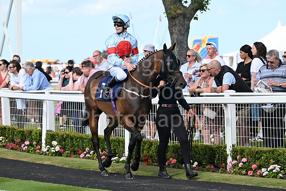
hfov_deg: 12.8
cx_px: 143
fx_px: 1271
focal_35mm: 160
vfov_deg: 8.6
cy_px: 96
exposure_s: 1/1600
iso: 500
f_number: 5.6
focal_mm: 160
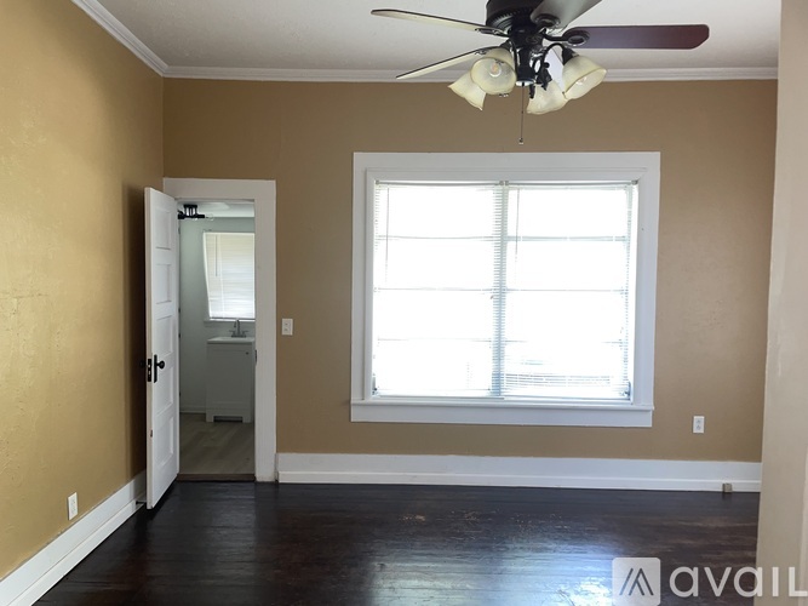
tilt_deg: -3.7
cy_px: 303
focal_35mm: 26
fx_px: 607
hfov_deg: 67.3
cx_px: 404
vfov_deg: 53.0
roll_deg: -0.3
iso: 64
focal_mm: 4.2
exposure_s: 1/17
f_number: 1.6
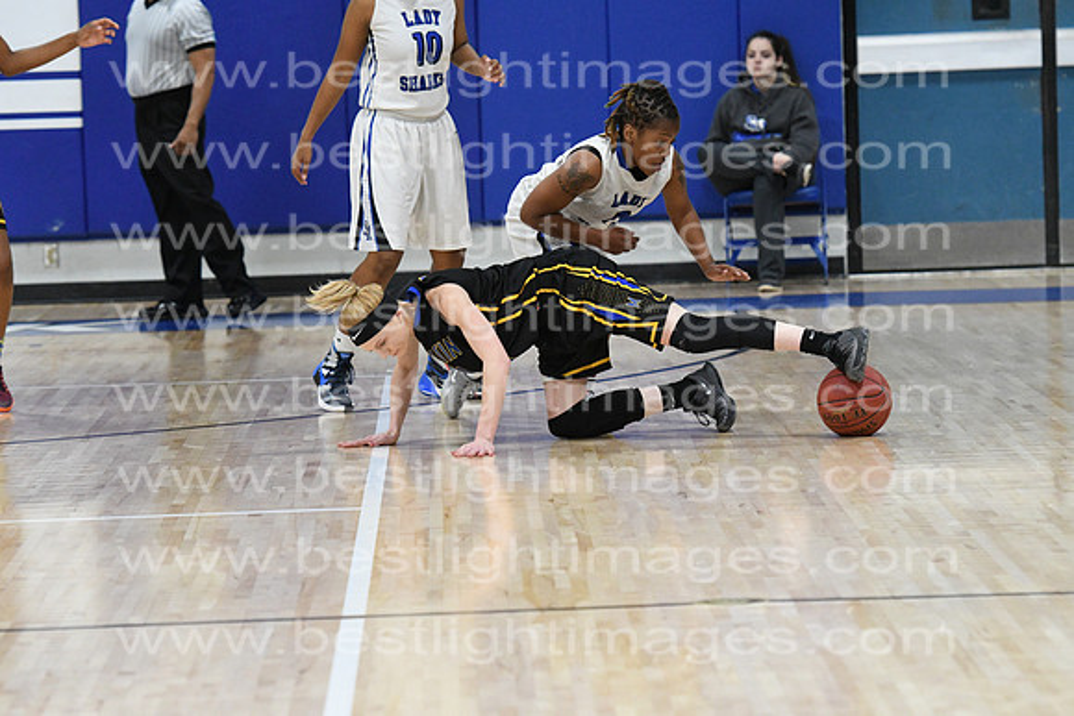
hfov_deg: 9.8
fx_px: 6266
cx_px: 537
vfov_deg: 6.5
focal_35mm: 210
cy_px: 358
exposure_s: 1/640
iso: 5000
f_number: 4
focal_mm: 140
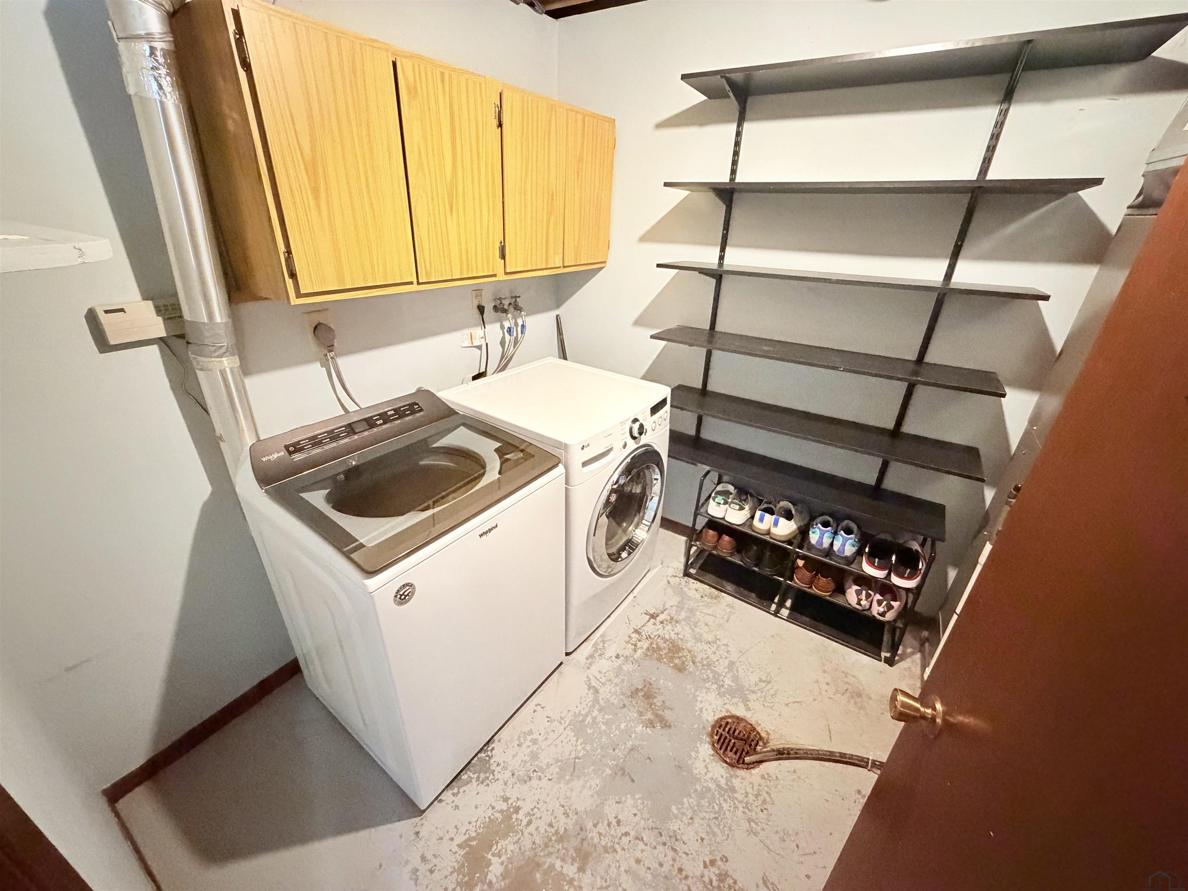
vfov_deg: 85.7
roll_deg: -1.4
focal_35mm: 14
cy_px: 446
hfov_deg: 102.1
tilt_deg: -25.9
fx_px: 480
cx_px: 594
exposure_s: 1/40
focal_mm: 2.22
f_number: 2.2
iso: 1000
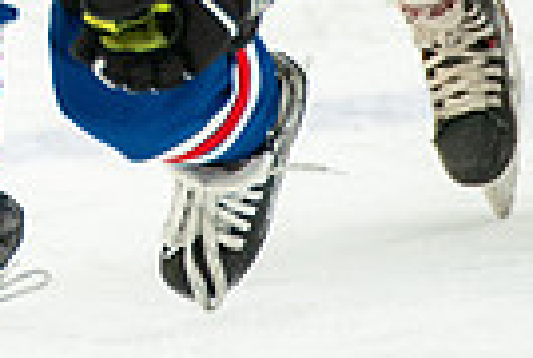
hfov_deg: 1.2
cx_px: -338
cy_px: -385
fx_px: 24632
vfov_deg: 0.8
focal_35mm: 1660
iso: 1600
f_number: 3.5
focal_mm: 300
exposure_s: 1/1600
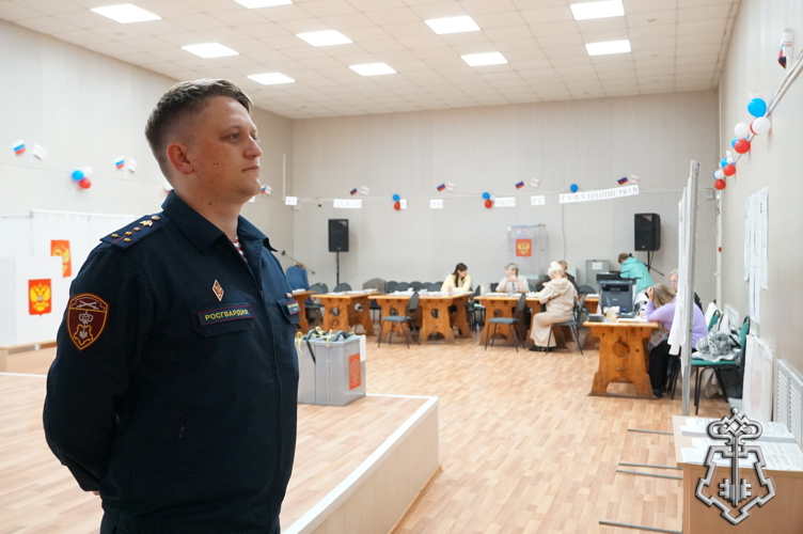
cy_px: 267
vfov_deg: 38.3
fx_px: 769
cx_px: 402
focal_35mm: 34
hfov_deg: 55.1
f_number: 4
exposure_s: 1/160
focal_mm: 23
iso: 5000
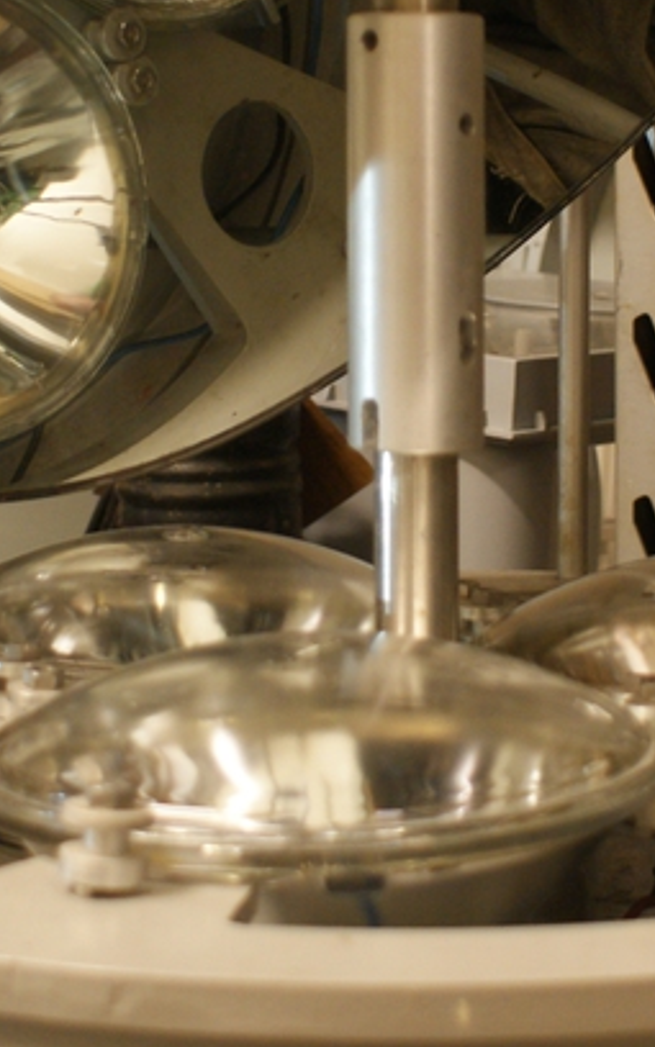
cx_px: 402
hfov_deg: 16.1
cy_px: 205
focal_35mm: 81
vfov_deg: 25.1
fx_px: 2313
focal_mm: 18
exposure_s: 1/8
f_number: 3.5
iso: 400
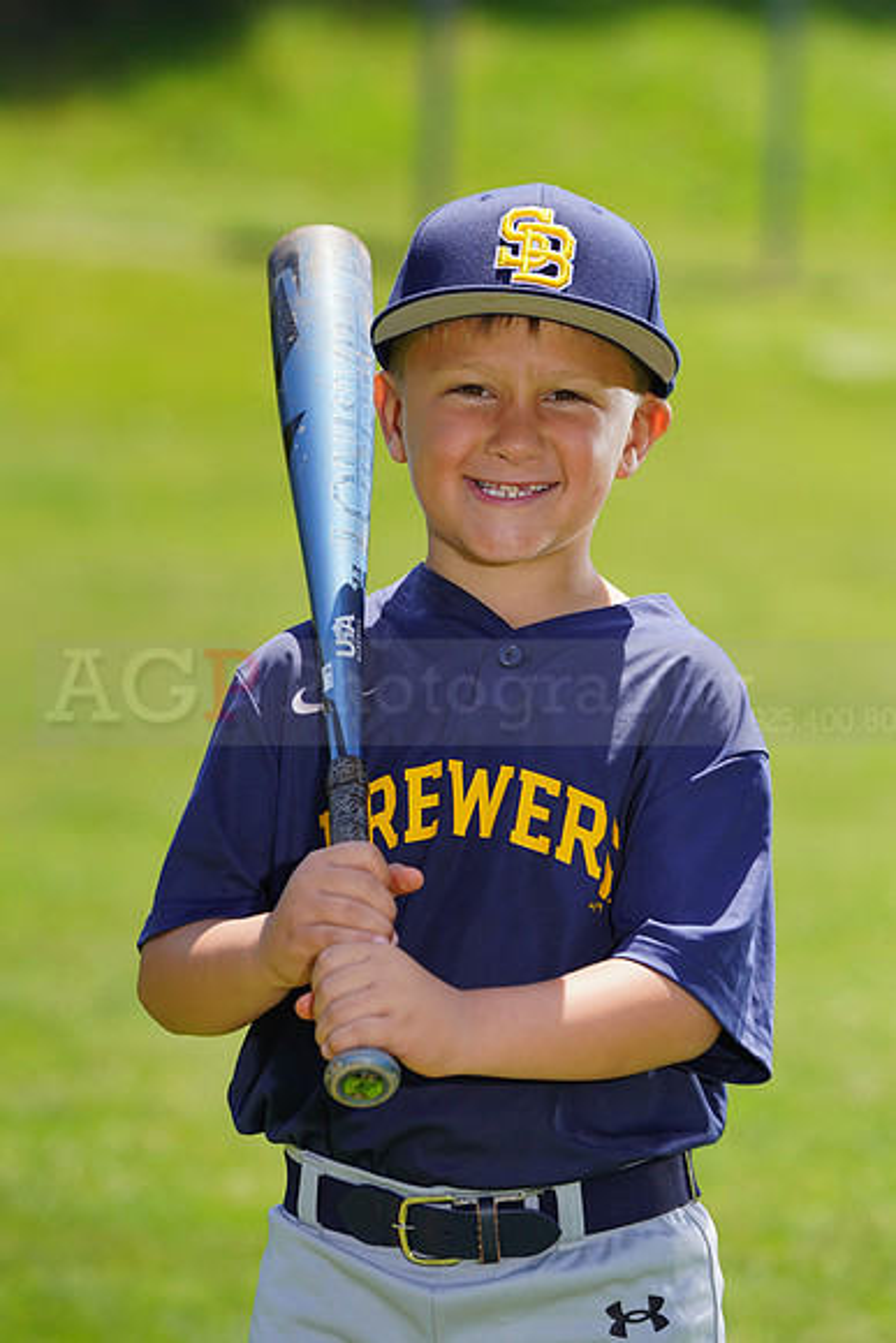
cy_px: 672
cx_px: 448
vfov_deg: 8.1
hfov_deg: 5.4
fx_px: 9439
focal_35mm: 253
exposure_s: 1/250
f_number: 7.1
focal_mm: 253
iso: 100
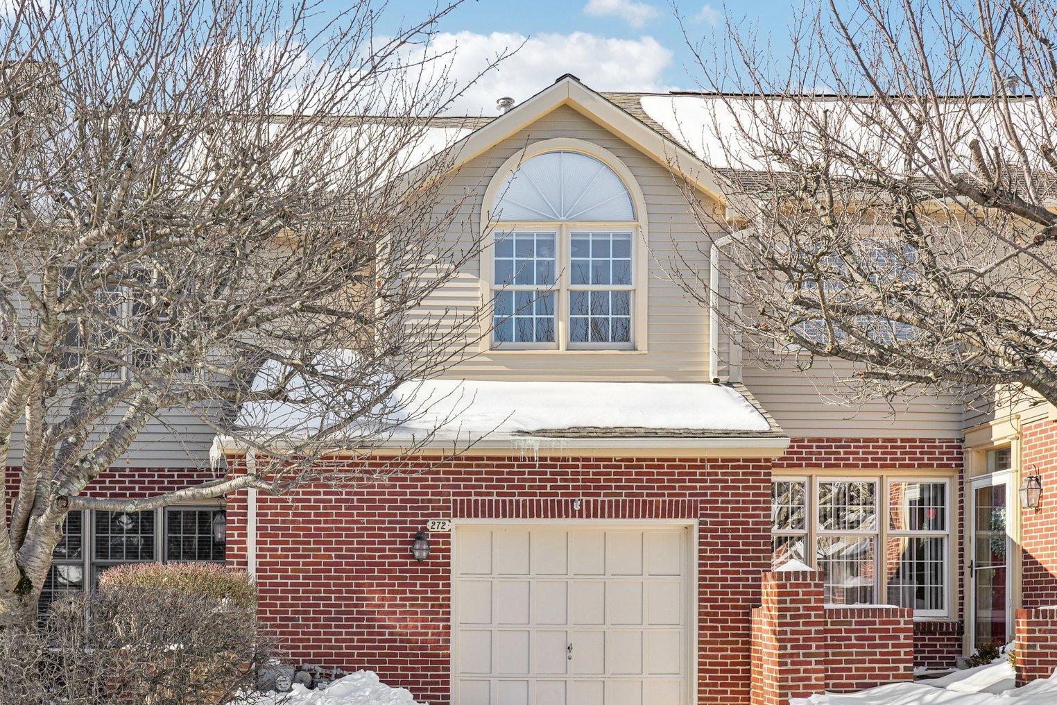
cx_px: 366
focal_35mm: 43
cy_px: 367
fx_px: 1262
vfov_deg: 31.2
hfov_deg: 44.9
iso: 100
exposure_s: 1/160
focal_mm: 32
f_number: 8
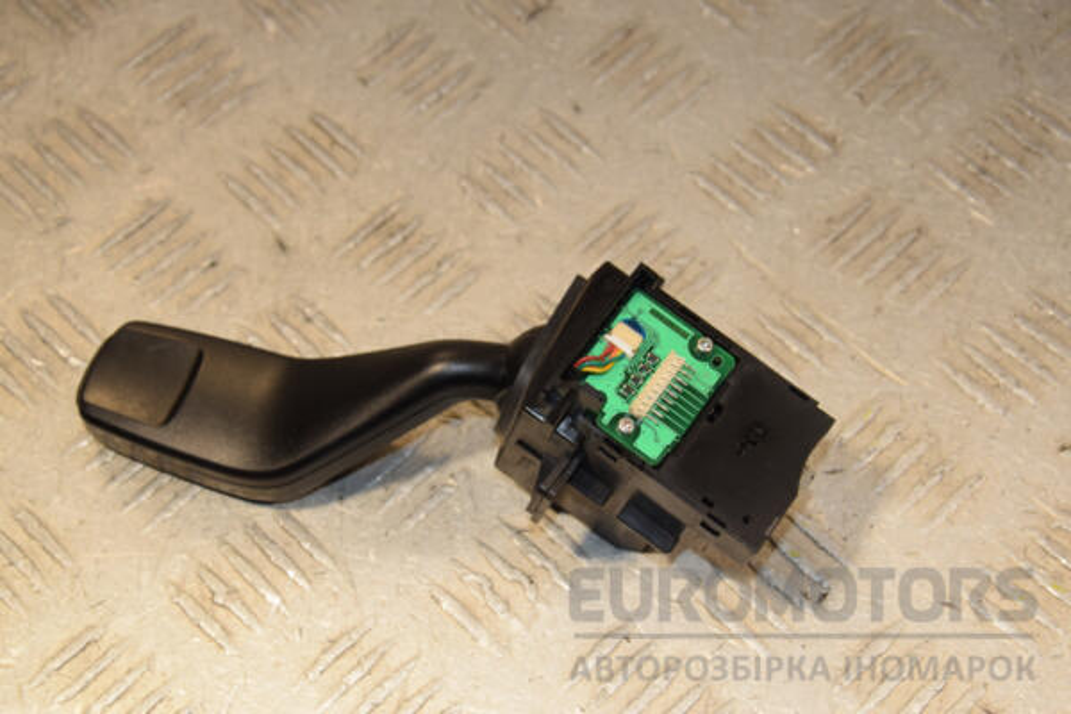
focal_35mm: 78
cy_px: 357
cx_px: 536
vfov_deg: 17.5
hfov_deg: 26.0
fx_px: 2320
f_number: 7.1
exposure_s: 1/200
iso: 800
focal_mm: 52
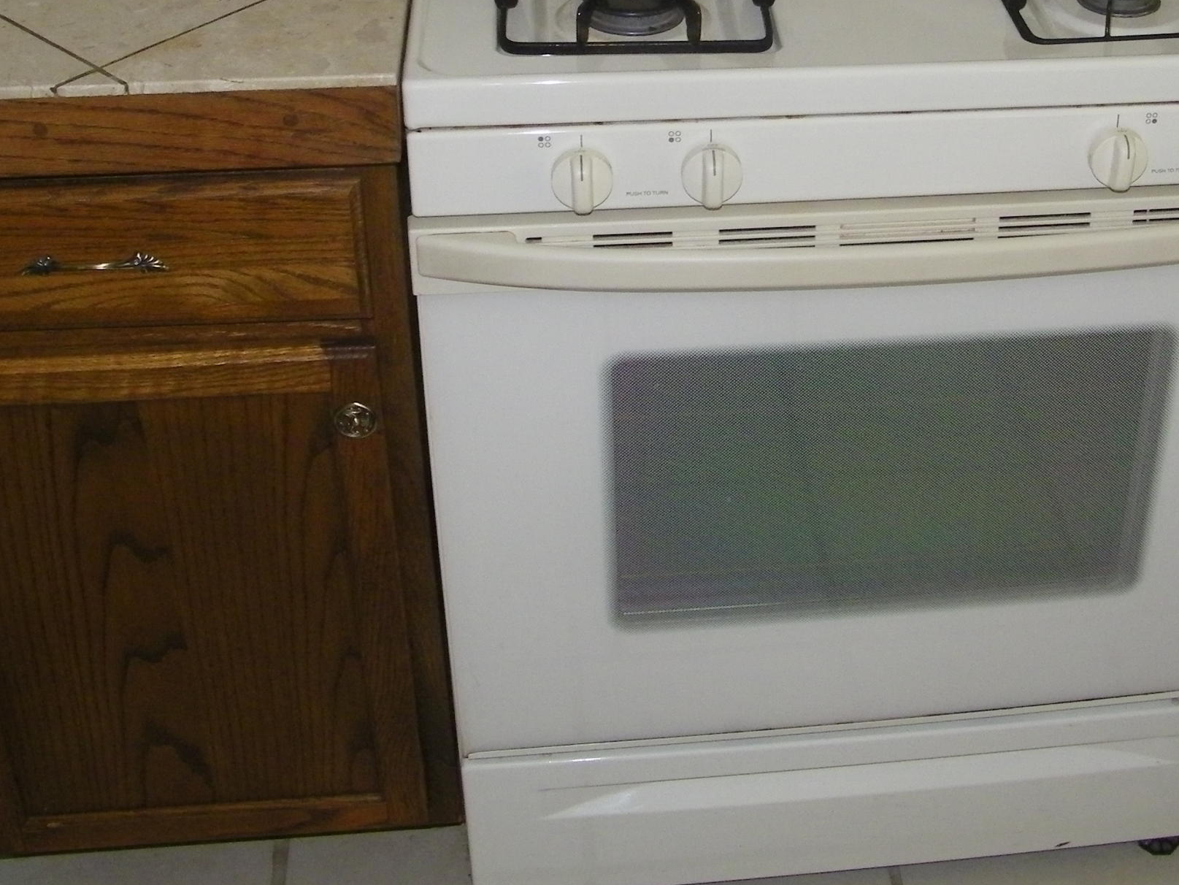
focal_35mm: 52
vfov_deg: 27.1
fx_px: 1771
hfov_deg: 36.4
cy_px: 95
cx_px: 803
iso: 200
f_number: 3.5
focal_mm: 5
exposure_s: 1/125
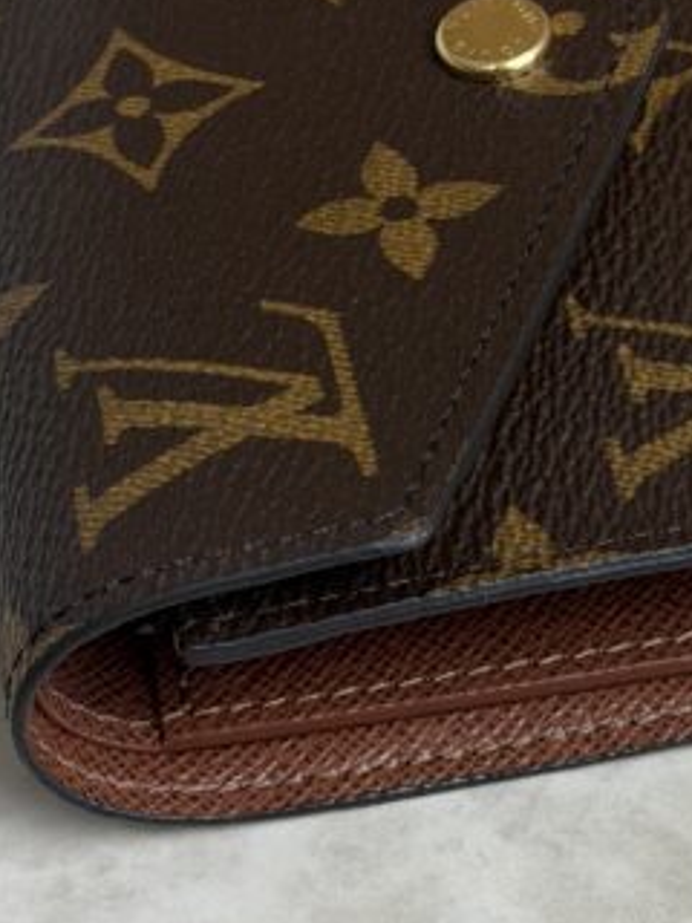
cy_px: 303
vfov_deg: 16.4
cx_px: 484
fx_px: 3199
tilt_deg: -43.5
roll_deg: +1.5
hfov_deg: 12.3
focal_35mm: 120
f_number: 1.78
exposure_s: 1/129
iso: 50
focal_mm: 6.76
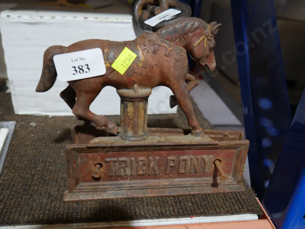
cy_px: 114
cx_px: 152
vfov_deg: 44.2
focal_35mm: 32
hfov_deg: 56.8
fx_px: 282
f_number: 3.6
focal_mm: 16
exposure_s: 1/60
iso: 320
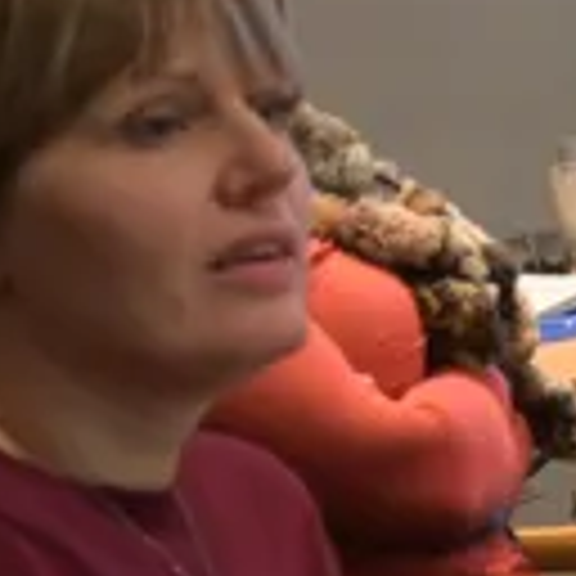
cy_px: 382
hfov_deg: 6.0
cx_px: 1611
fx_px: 5129
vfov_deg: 6.4
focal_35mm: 272
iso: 1000
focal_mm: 30.5
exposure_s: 1/60
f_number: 4.8
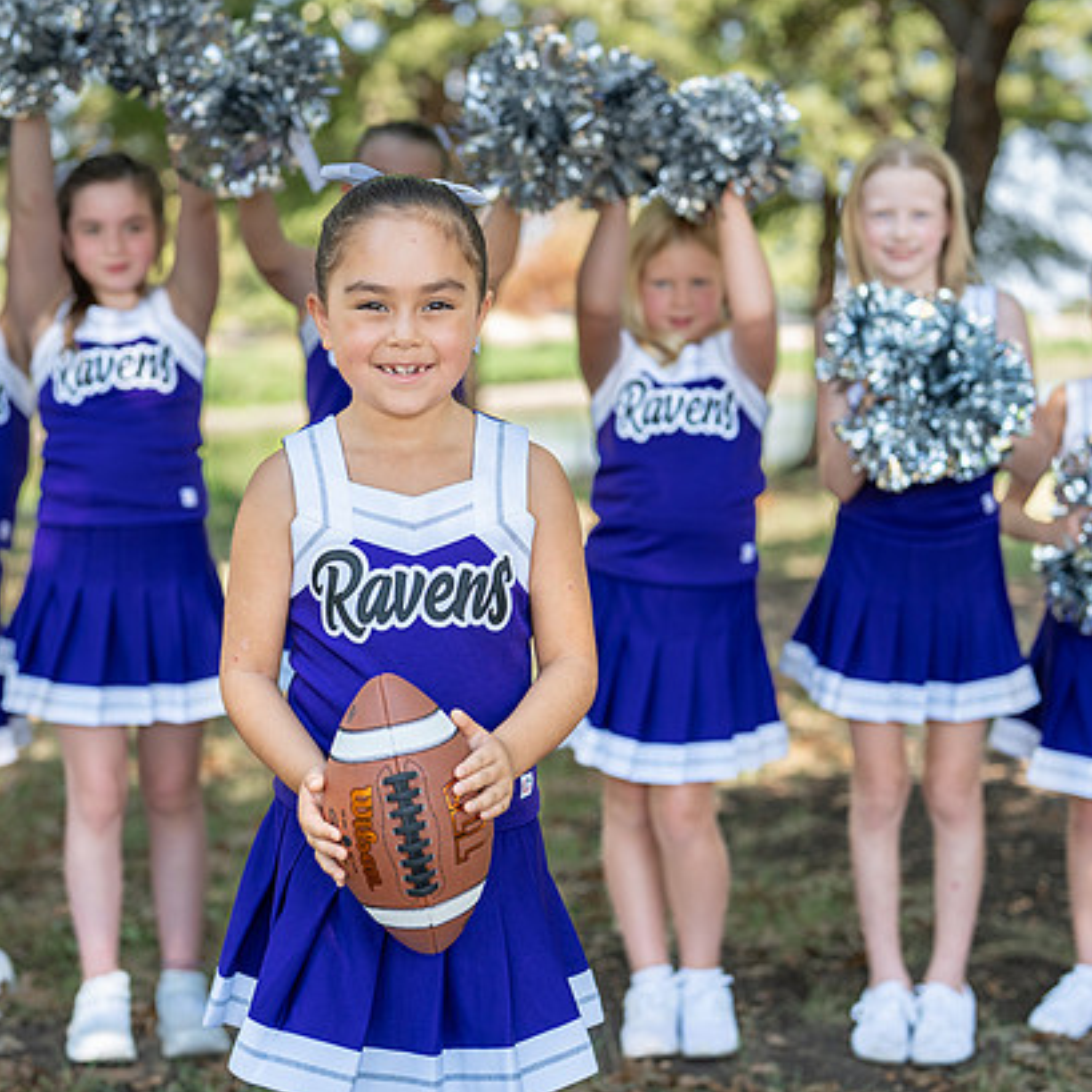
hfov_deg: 23.9
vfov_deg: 24.0
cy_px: 502
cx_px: 421
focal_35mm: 72
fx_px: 2570
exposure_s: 1/400
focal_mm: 50
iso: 100
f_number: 2.2
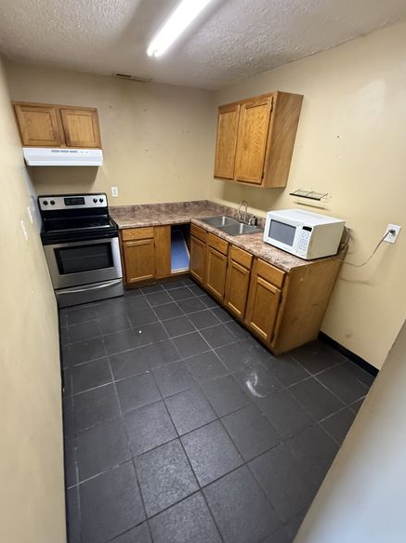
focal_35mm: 16
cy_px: 278
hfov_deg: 77.9
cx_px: 187
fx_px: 251
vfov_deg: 94.5
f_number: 2.2
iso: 500
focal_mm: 2.22
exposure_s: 1/60
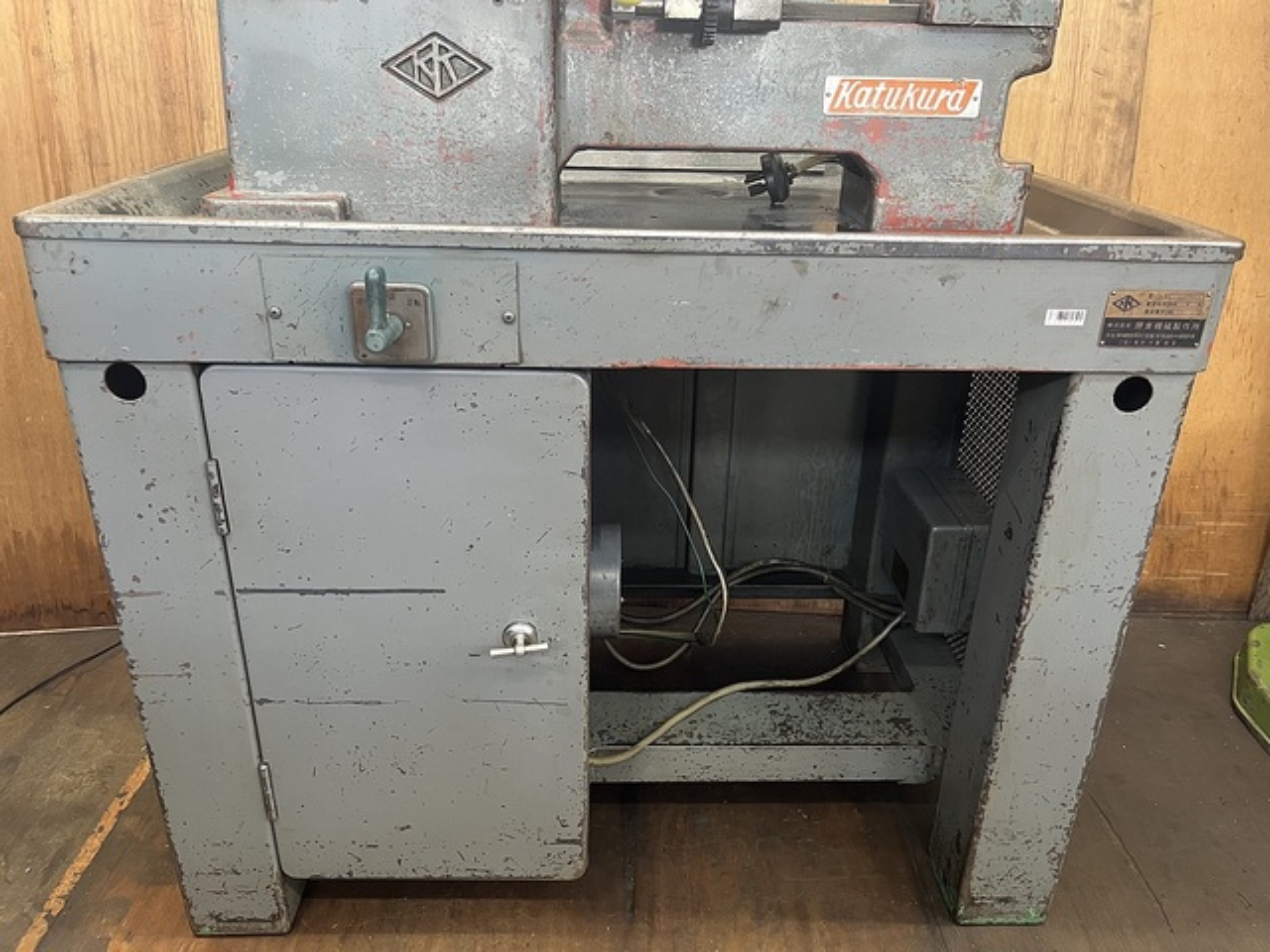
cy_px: 476
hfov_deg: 67.3
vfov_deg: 53.1
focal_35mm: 26
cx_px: 635
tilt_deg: -24.3
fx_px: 954
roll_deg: -1.6
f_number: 1.6
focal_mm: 5.1
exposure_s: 1/60
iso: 200
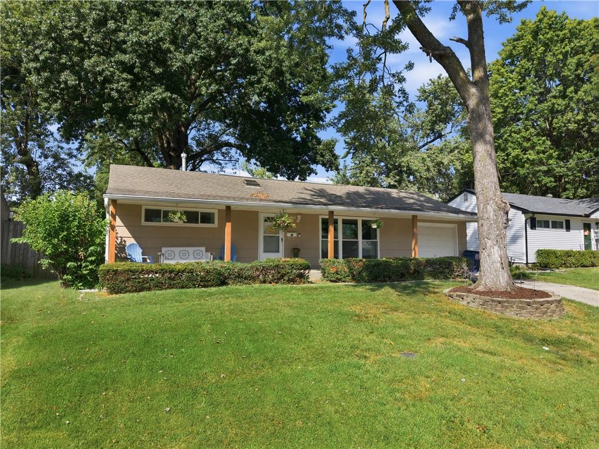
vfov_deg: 56.8
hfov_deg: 71.6
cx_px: 300
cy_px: 224
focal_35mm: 24
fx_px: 415
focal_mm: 8.7
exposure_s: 1/2000
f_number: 1.8
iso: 100
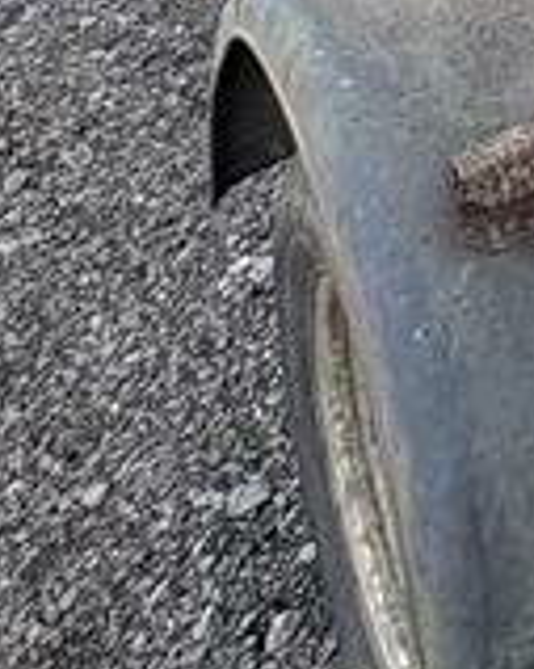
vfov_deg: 17.1
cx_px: 1274
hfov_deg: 14.0
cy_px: -719
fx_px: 1523
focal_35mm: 77
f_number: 2.2
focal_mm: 2.22
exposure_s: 1/230
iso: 40
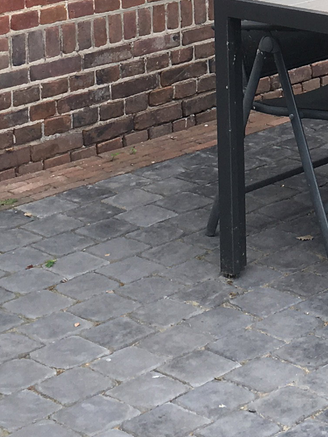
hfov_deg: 12.4
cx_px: 398
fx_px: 1477
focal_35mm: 117
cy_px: -181
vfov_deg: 15.7
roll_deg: +0.5
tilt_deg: -5.9
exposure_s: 1/203
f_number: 2.2
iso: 25
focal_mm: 4.15
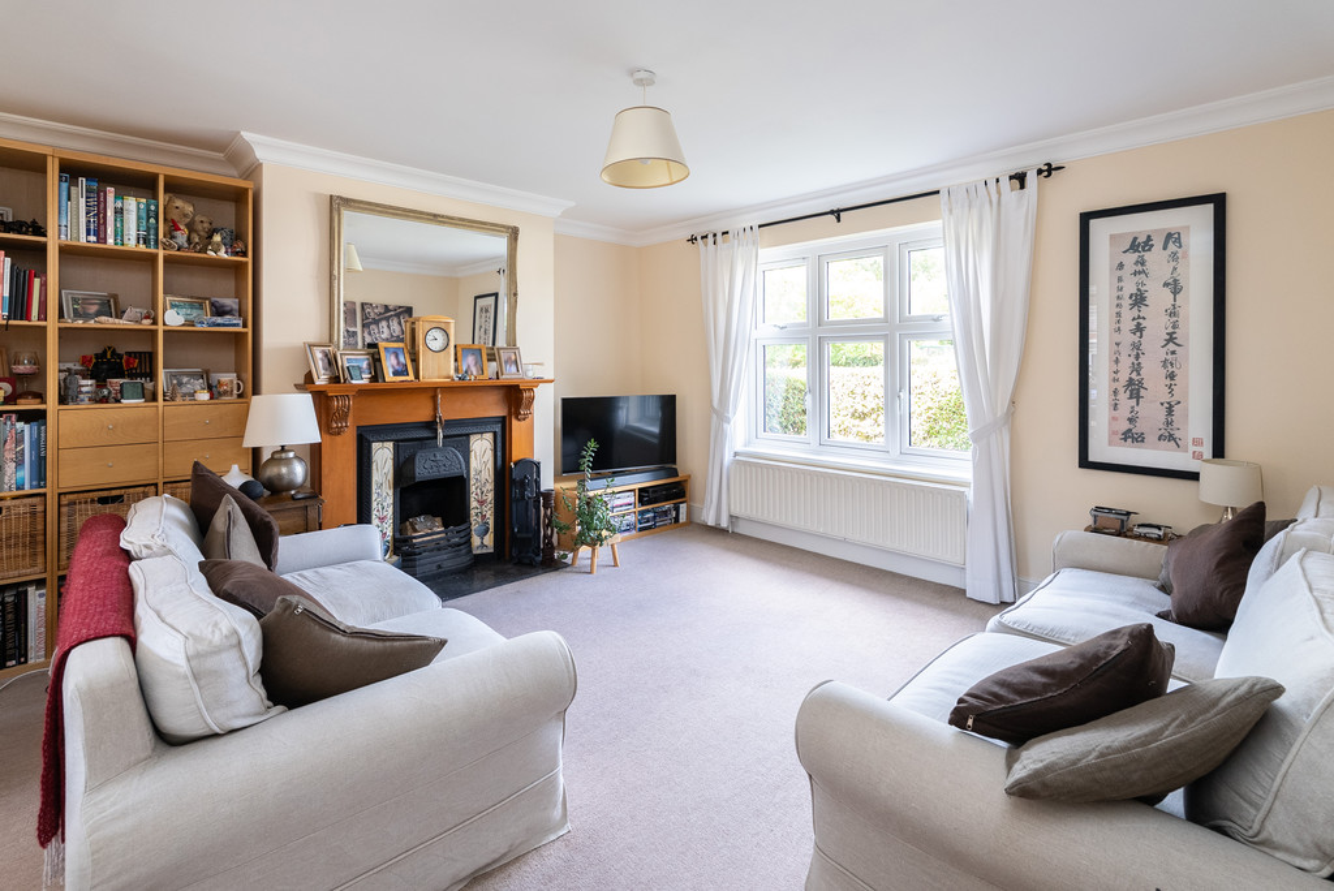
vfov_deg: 73.8
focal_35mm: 16
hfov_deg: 96.7
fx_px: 593
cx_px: 667
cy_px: 446
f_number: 7.1
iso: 500
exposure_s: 1/20
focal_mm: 16
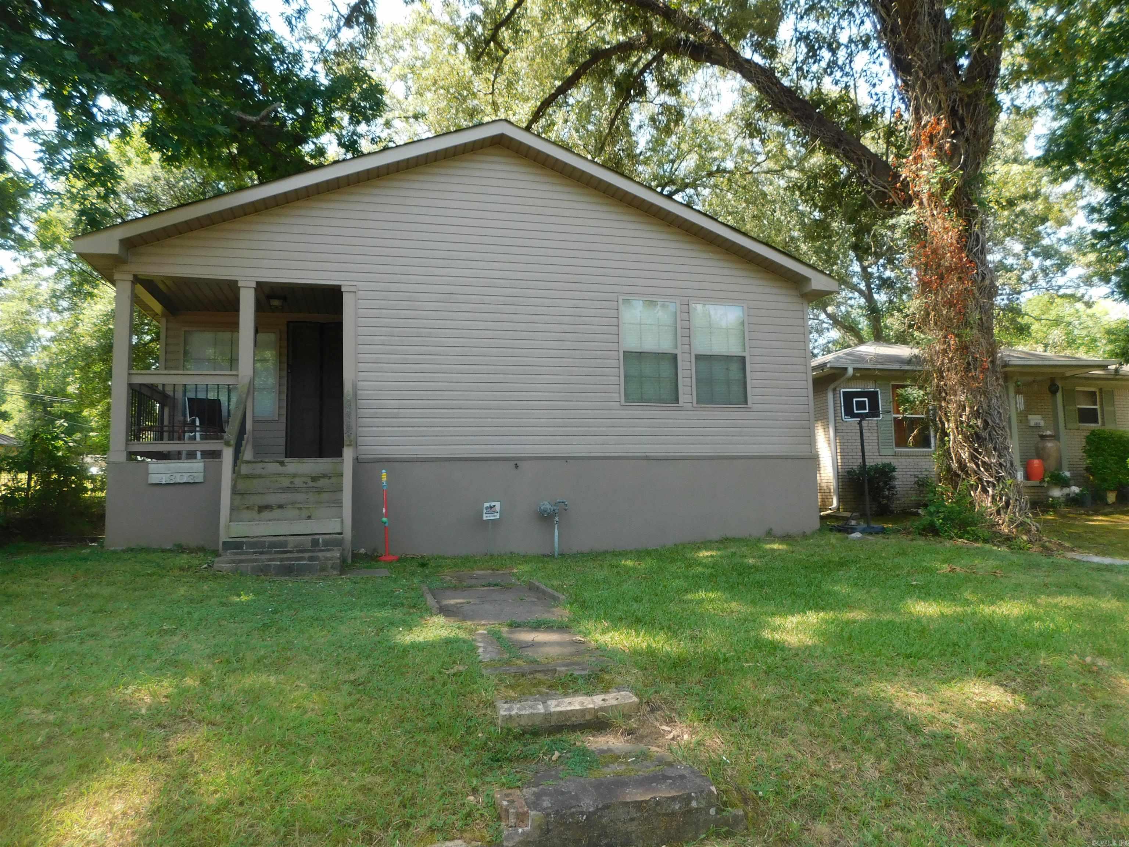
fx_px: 750
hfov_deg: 73.9
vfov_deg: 58.9
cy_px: 424
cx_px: 564
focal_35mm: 23
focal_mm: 4
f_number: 3
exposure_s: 1/320
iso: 125
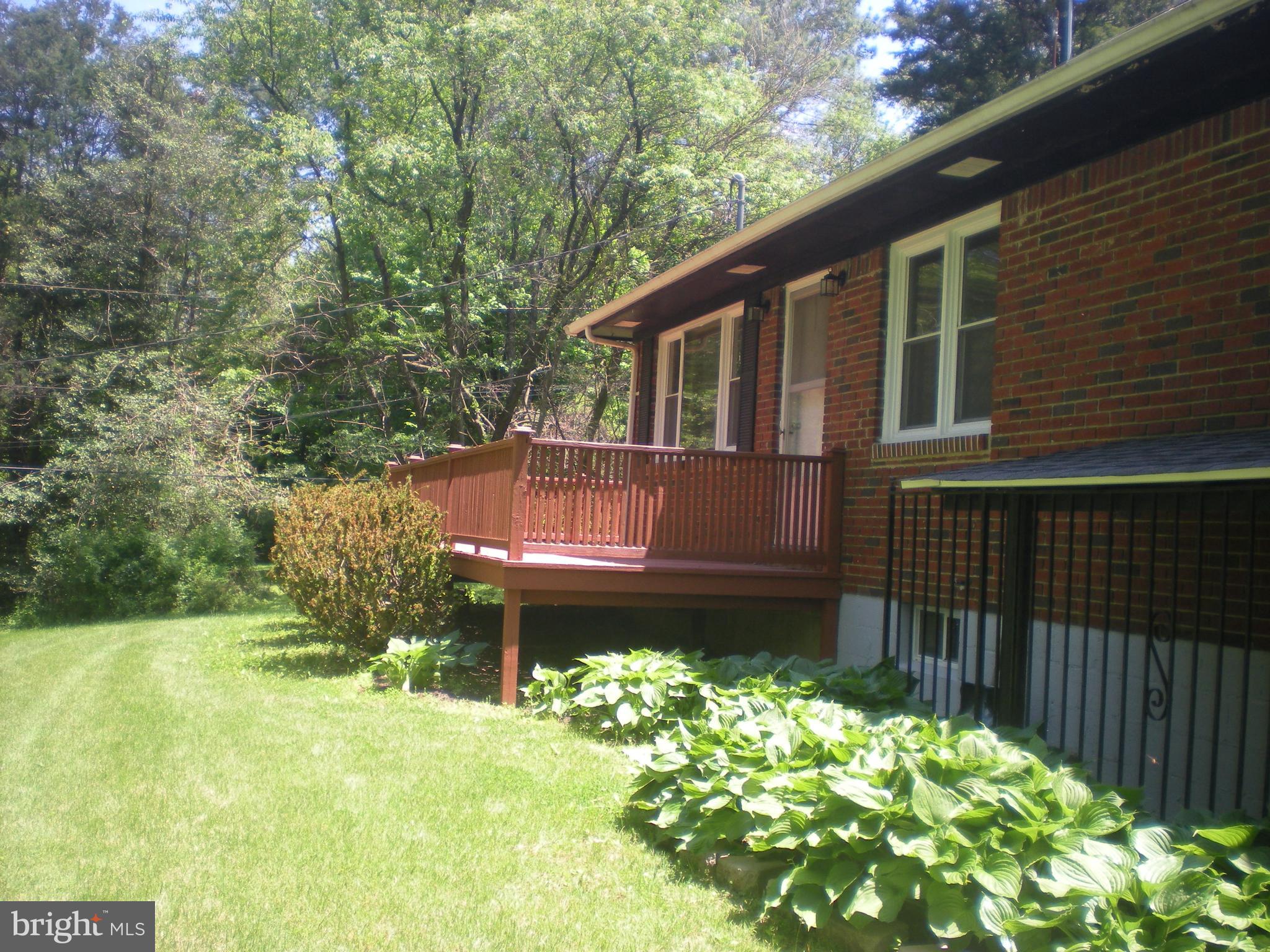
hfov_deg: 49.0
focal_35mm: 38
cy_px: 476
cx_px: 635
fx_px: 1394
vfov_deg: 37.7
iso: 64
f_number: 3.1
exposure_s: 1/190
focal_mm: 6.3
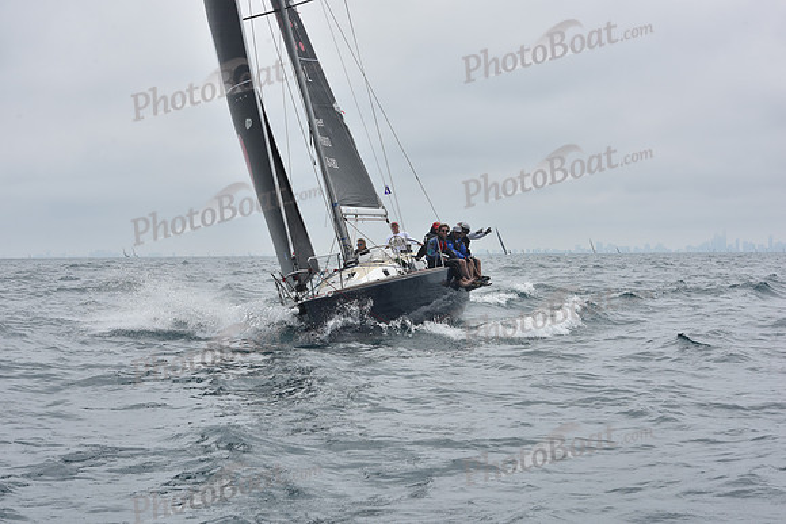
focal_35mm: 75
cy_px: 262
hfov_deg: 27.0
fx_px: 1638
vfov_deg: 18.2
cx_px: 393
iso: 250
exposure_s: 1/800
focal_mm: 75
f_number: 11
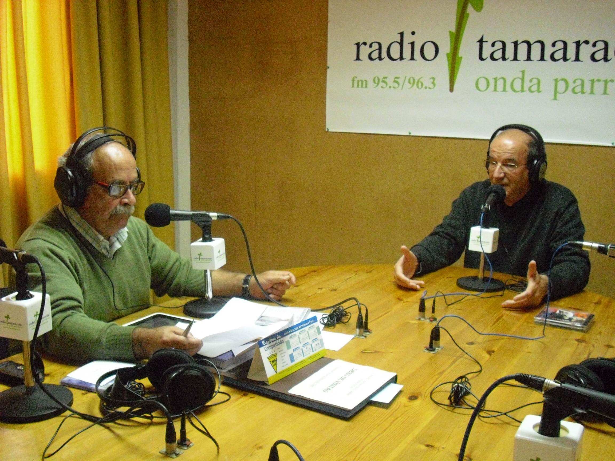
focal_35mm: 38
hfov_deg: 49.0
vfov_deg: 37.7
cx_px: 308
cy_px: 230
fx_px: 675
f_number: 2.8
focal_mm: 6.2
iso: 800
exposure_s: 1/100
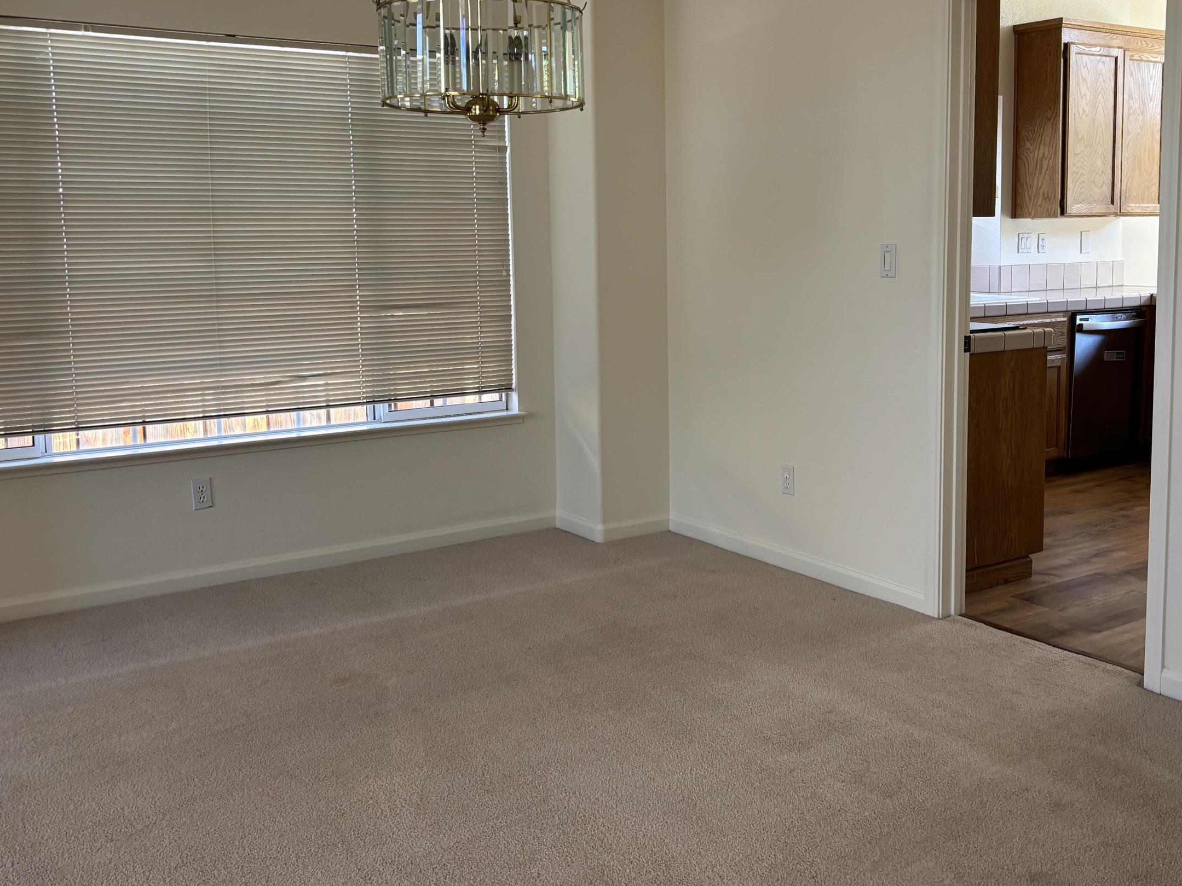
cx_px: 667
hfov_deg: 50.0
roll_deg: +0.2
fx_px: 1263
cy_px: 380
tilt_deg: -5.8
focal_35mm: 37
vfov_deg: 38.6
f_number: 1.6
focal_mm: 5.96
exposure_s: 1/121
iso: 100
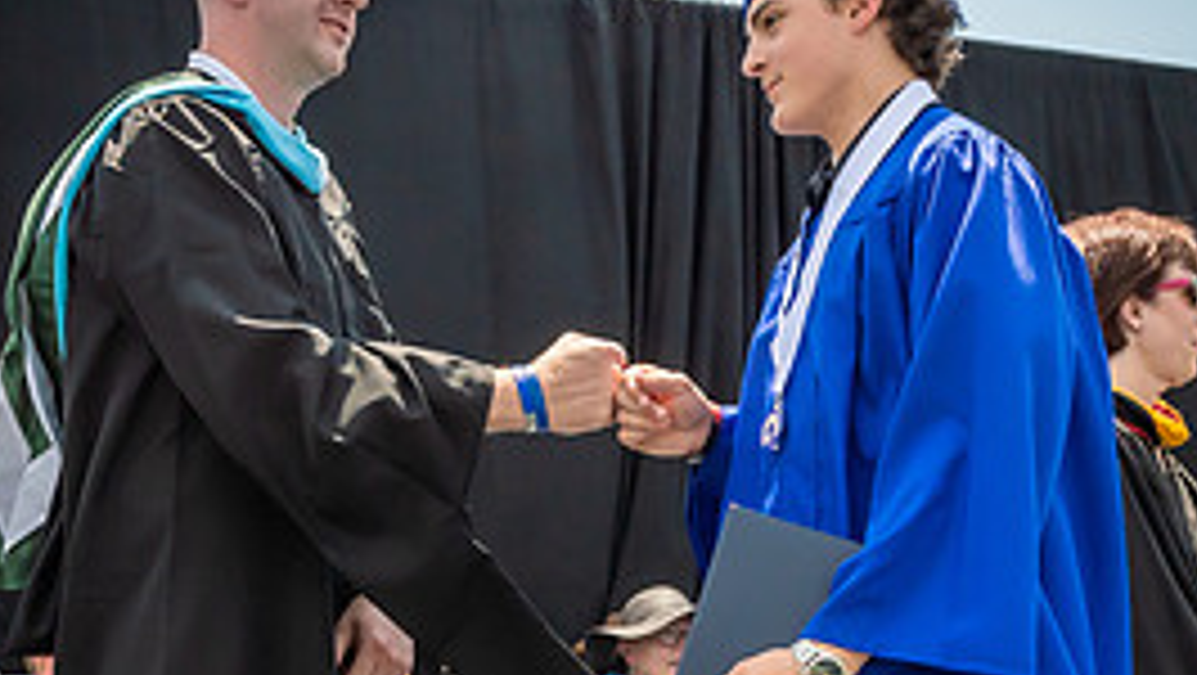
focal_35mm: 97
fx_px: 3081
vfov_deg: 12.4
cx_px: 626
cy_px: 572
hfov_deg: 22.0
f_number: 7.1
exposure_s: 1/800
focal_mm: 22
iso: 200
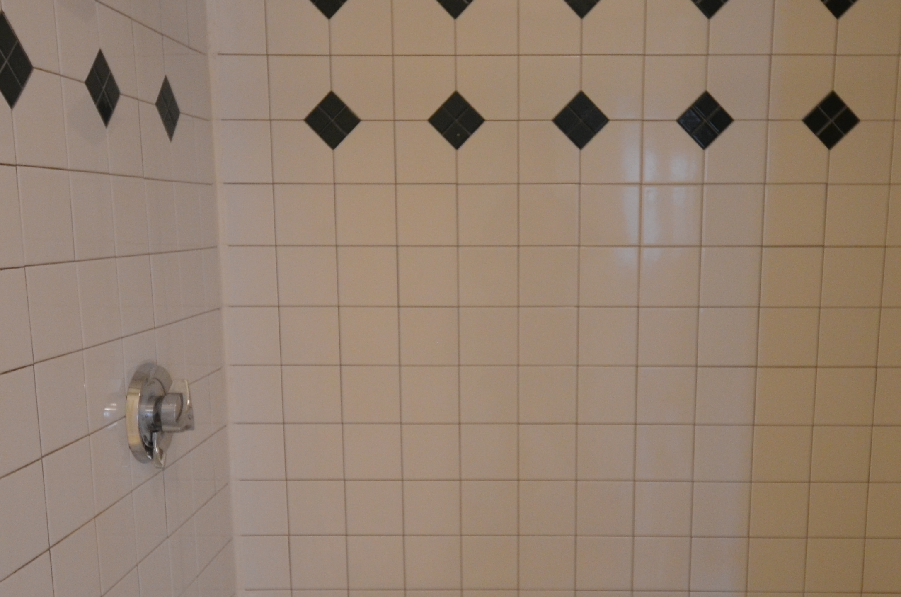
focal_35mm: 34
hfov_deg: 55.7
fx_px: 849
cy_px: 375
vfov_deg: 38.5
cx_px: 514
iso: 800
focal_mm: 10
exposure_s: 1/50
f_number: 4.5
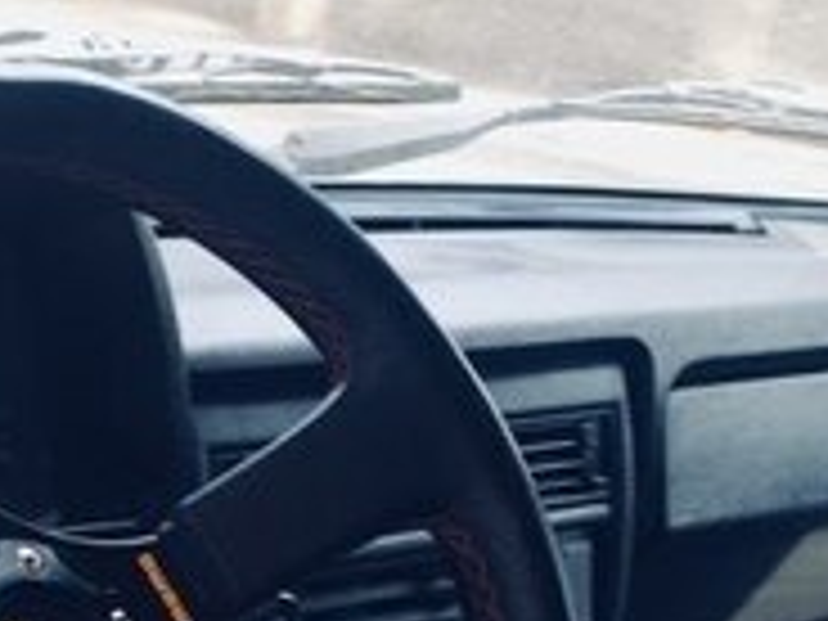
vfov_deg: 13.8
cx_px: 104
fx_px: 2488
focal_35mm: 104
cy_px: 749
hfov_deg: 18.6
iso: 32
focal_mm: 4.15
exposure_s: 1/50
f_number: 2.2
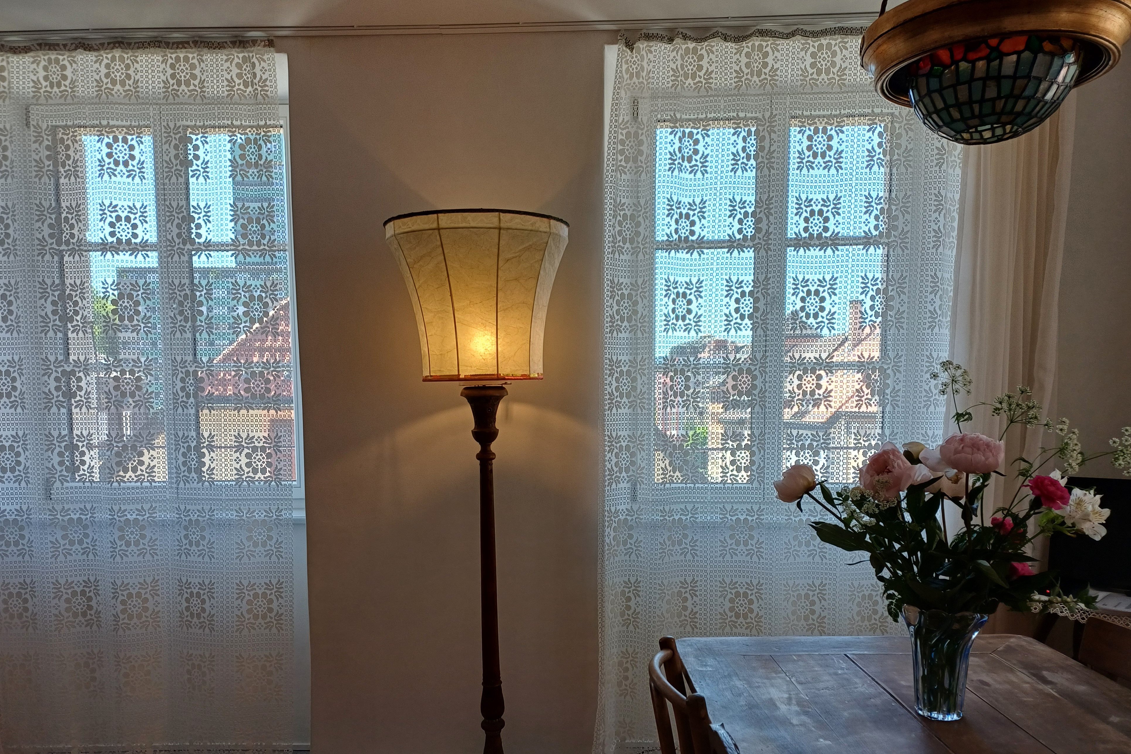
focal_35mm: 27
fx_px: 848
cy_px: 436
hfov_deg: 67.4
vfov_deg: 47.8
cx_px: 563
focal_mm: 4.65
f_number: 1.8
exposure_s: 1/100
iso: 50
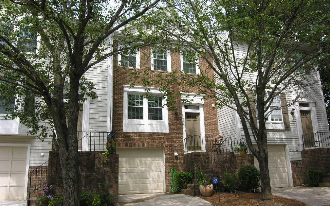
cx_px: 163
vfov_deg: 44.5
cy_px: 113
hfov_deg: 66.5
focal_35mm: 28
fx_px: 252
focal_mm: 6.5
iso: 50
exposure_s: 1/150
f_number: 5.2
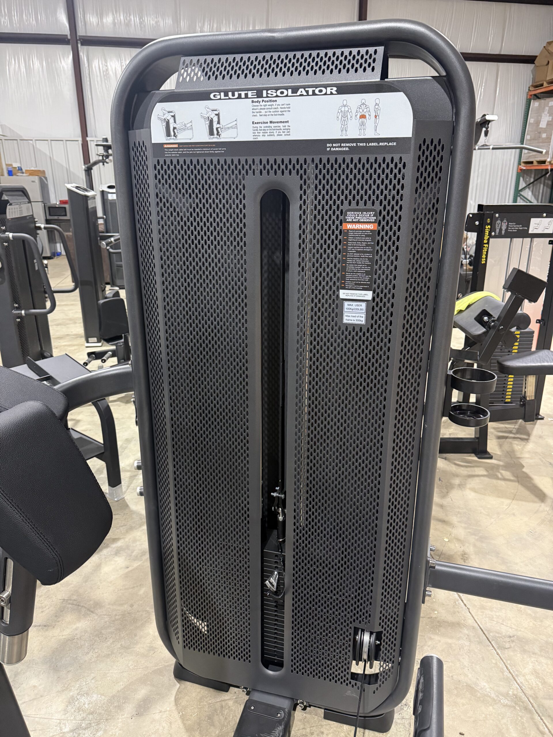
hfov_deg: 56.8
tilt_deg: -19.1
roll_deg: -1.0
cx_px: 276
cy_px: 368
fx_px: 511
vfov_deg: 71.6
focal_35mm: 24
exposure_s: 1/60
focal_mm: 6.76
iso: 320
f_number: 1.78
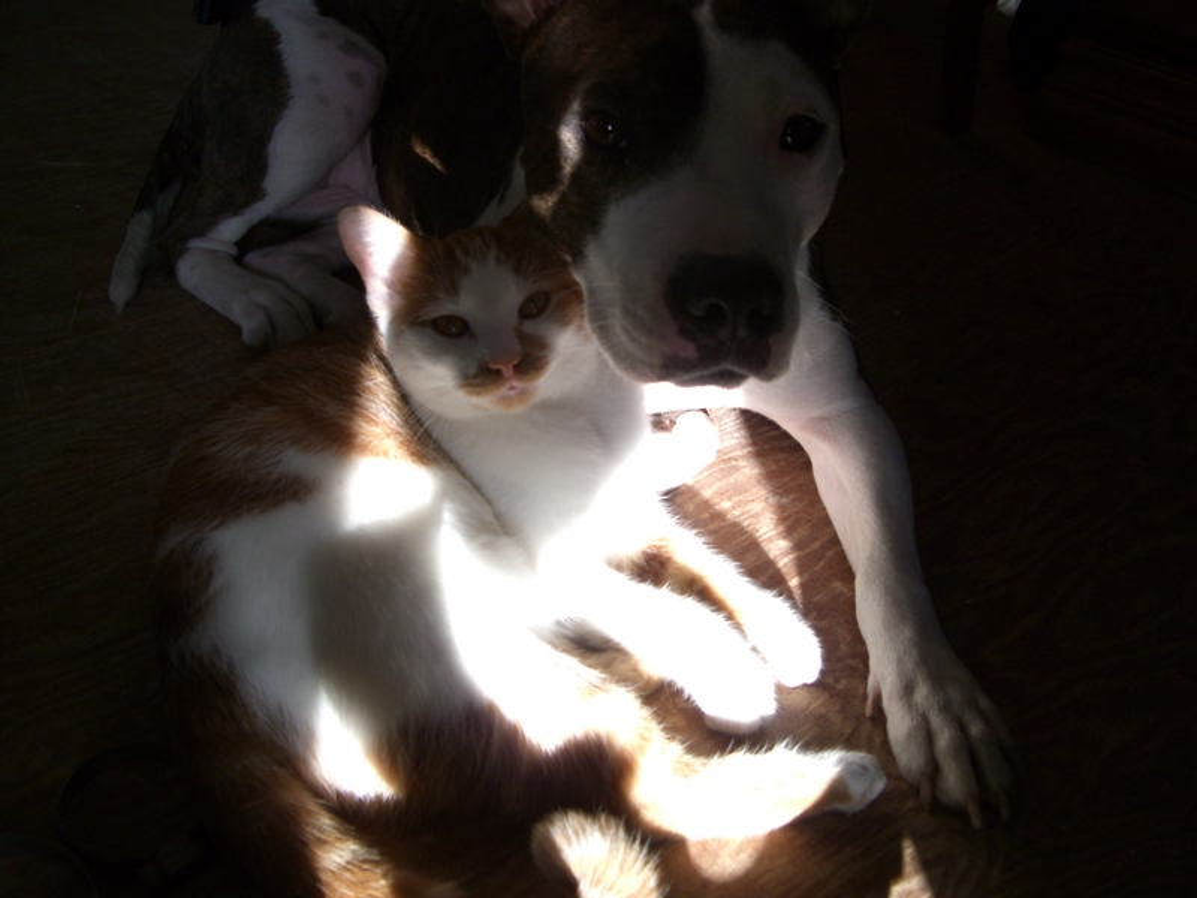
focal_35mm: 38
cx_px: 598
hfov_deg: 49.0
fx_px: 1314
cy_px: 449
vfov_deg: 37.7
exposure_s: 1/200
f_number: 2.8
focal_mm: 7.9
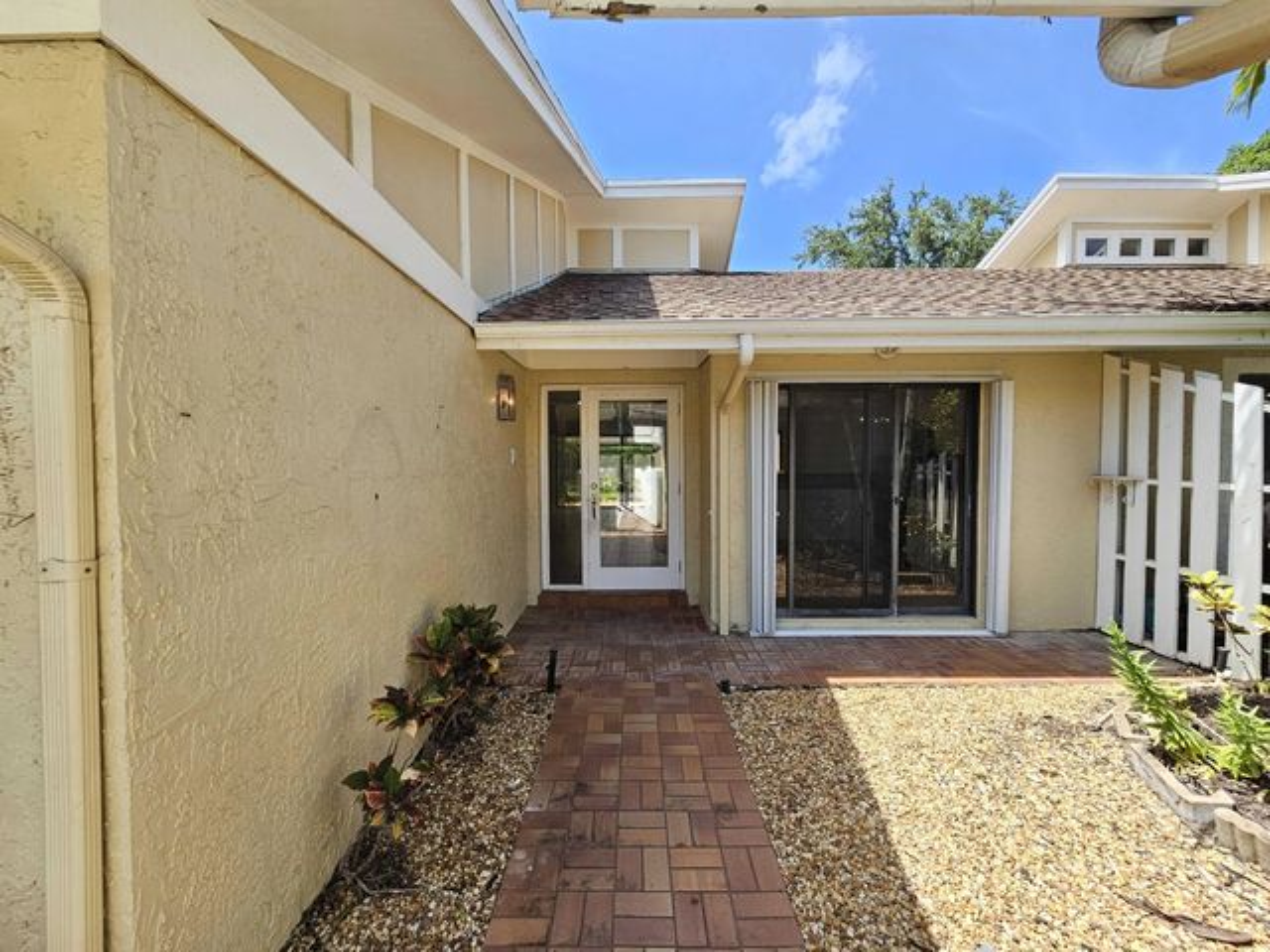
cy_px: 476
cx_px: 635
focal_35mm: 13
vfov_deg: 89.9
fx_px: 477
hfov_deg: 106.2
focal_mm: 2.2
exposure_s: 1/490
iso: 50
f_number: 2.2
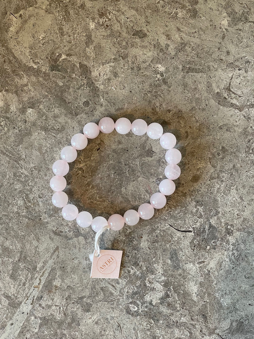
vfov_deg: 30.3
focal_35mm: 64
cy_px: 170
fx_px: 626
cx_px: 127
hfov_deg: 22.9
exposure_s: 1/99
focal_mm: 7.5
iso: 200
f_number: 2.2
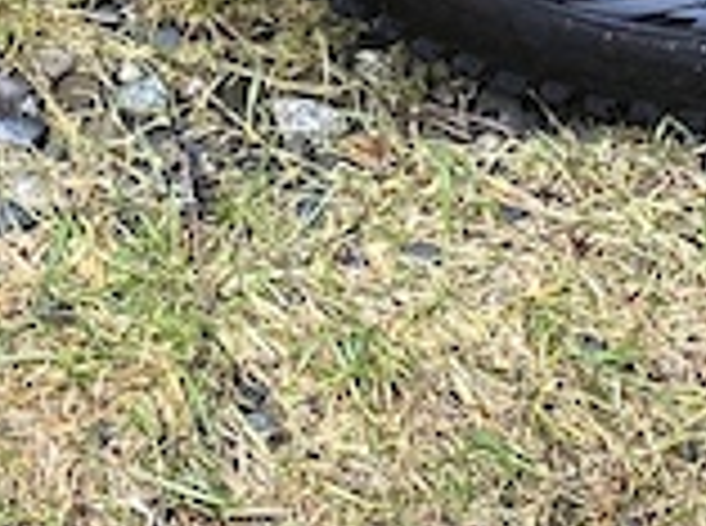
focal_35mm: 170
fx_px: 3459
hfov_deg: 10.8
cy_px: -827
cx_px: -603
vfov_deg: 7.9
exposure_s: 1/64
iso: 125
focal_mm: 4.25
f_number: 1.8
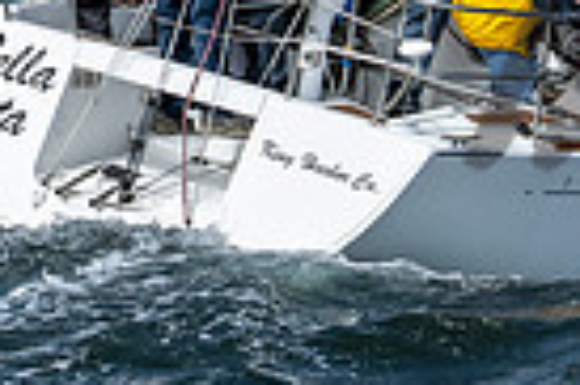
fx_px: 4892
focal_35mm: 304
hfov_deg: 6.8
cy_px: -468
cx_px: 320
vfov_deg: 4.4
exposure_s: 1/2000
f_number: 6.3
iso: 200
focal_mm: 39
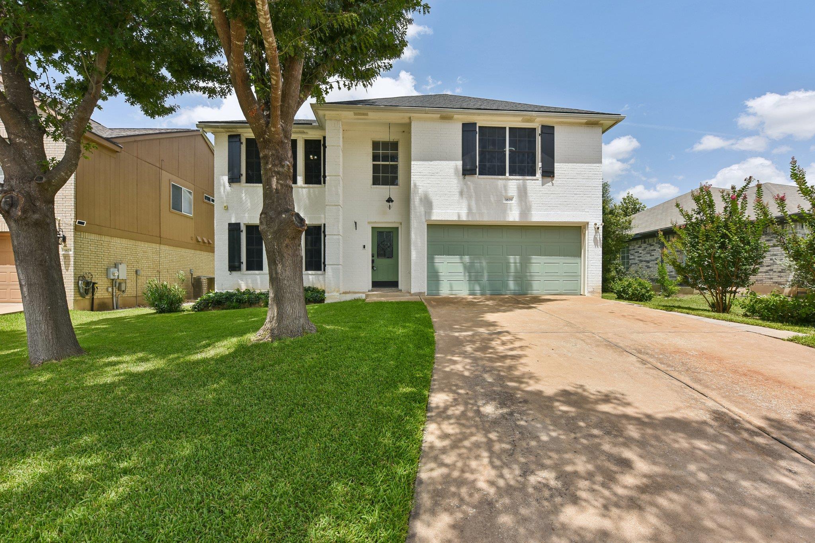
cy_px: 272
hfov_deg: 104.3
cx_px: 408
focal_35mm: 14
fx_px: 317
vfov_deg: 81.2
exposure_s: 1/250
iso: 100
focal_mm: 14
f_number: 8
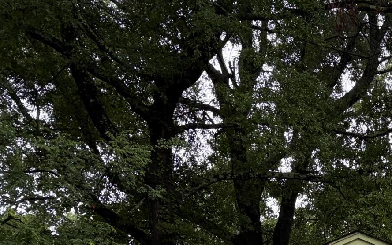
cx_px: 659
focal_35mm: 93
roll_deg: +0.7
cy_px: 454
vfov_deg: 12.7
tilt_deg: -1.3
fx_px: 994
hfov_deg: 18.5
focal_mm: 5.96
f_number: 1.6
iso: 32
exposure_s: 1/163
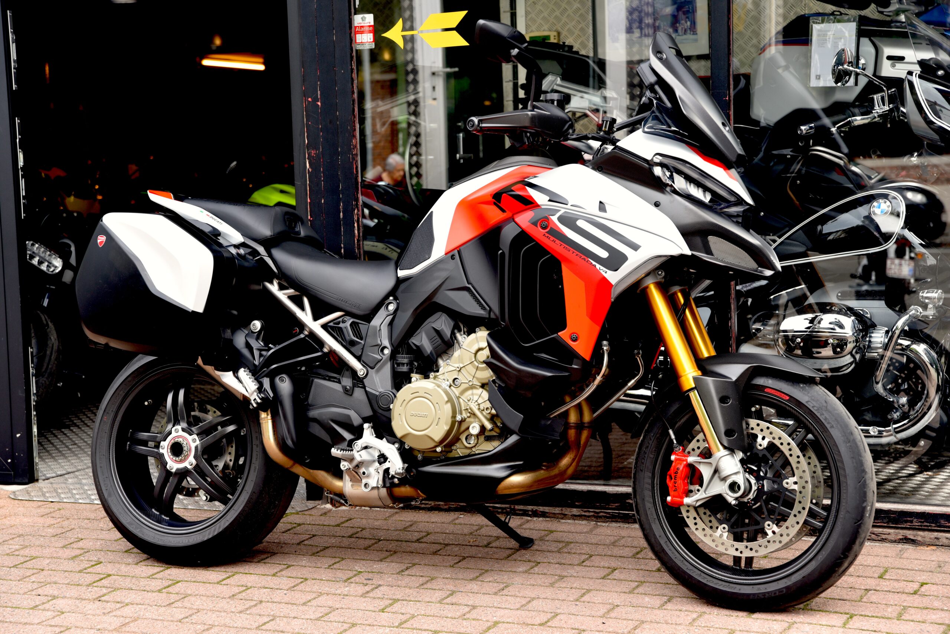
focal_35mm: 70
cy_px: 317
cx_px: 475
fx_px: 1848
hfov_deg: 28.8
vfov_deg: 19.5
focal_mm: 70
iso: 200
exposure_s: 1/100
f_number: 5
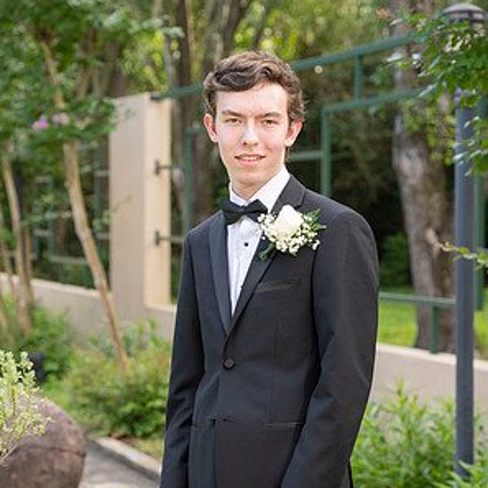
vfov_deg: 16.1
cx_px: 243
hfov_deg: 16.1
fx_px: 1723
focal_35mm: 108
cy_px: 292
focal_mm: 84
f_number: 5
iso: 500
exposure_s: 1/200
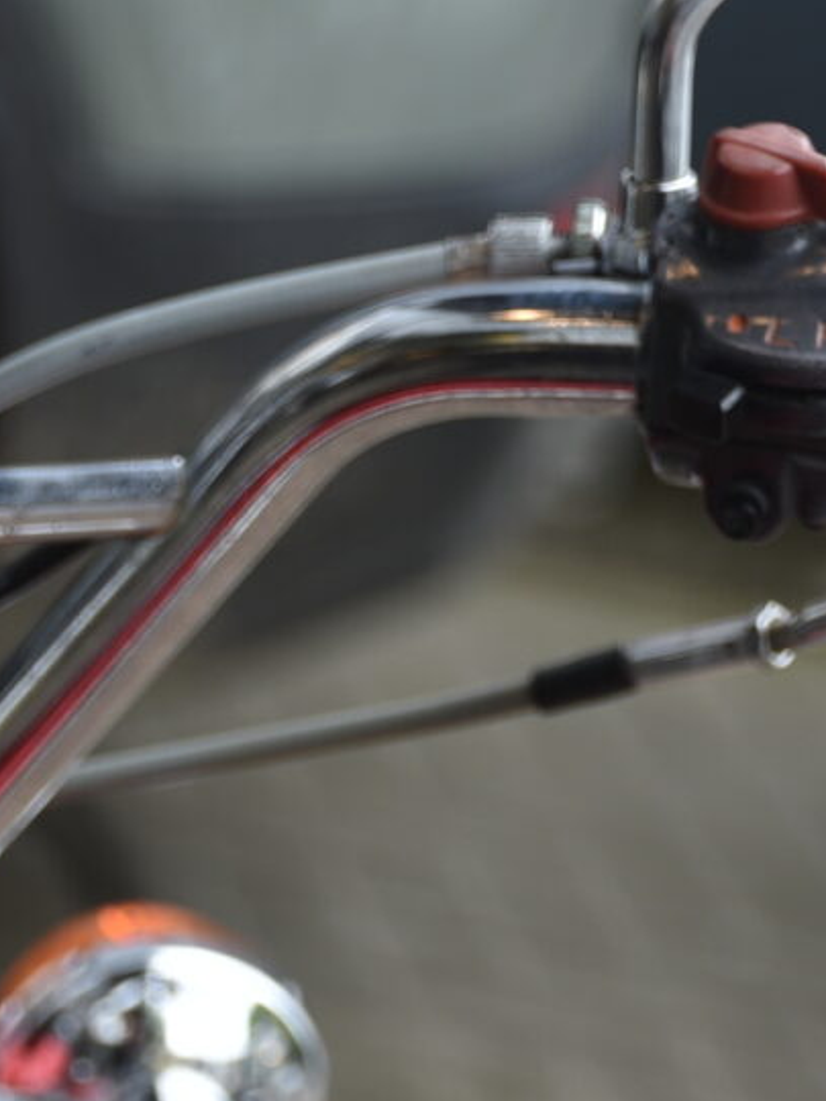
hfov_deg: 6.1
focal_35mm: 237
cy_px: 2508
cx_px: -658
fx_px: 7540
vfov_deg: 7.8
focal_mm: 52
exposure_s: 1/60
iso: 100
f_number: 2.8
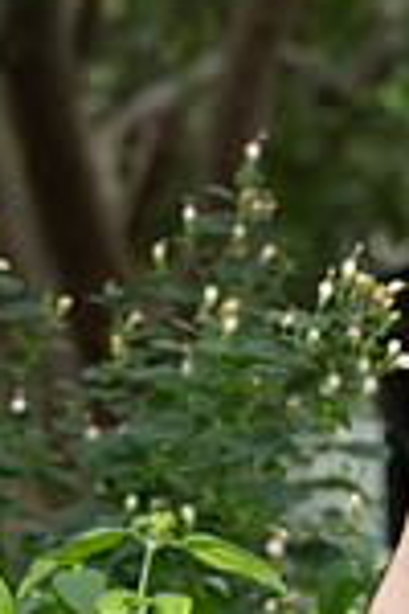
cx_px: 507
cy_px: 340
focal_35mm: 599
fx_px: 10207
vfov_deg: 3.4
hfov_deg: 2.3
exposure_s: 1/200
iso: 1000
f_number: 8
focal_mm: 200
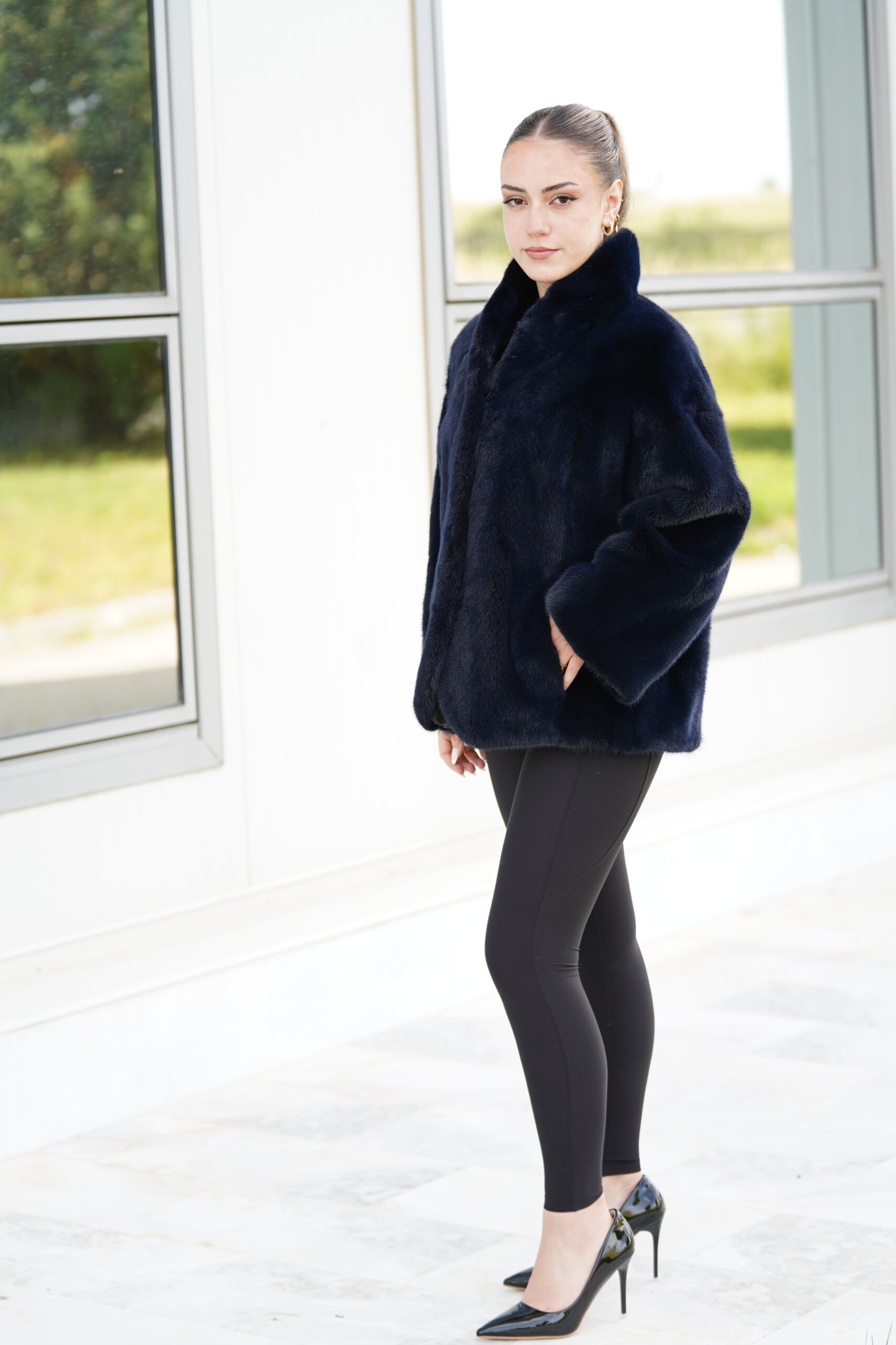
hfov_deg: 16.1
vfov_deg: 23.9
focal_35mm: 85
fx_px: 3173
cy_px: 672
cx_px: 448
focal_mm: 85
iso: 200
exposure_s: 1/250
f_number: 2.8
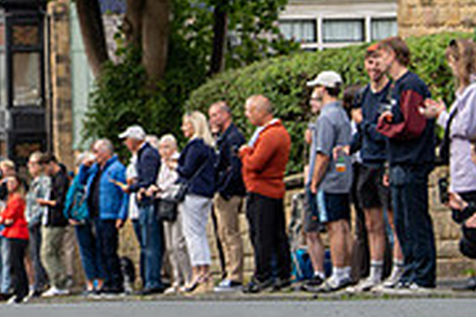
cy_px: -131
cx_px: -283
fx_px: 2380
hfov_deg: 10.9
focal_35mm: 180
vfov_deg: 7.5
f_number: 4
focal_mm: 56
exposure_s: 1/500
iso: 500
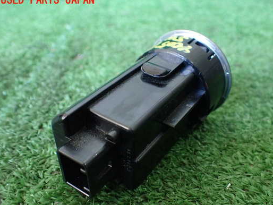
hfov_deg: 52.4
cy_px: 113
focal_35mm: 35
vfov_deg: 40.7
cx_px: 157
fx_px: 276
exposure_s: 1/80
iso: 800
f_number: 2.3
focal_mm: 5.4
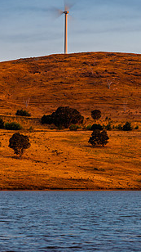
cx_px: 154
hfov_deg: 8.1
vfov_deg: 14.4
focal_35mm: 149
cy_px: 110
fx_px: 991
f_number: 9
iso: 100
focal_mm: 50
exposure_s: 1/3
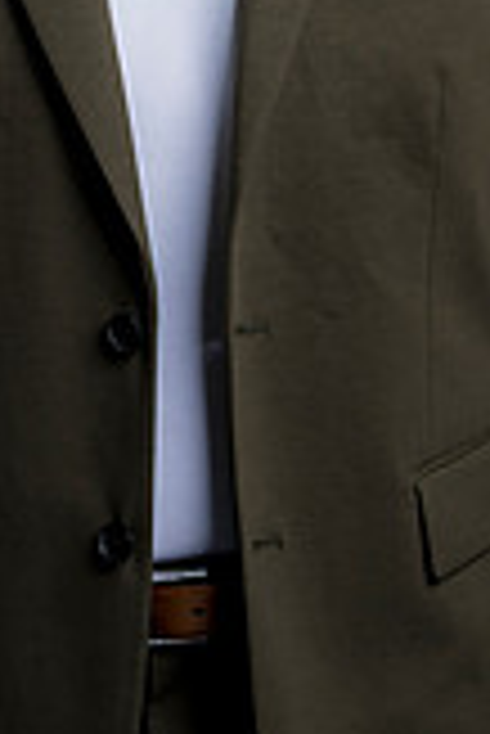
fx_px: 4787
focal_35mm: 235
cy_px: -131
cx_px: 162
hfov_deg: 5.9
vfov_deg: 8.7
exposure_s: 1/200
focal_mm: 85
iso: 125
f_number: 5
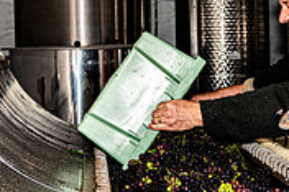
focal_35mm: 79
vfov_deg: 17.2
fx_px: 634
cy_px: 60
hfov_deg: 25.2
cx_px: 236
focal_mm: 24
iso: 64
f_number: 5
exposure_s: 1/250
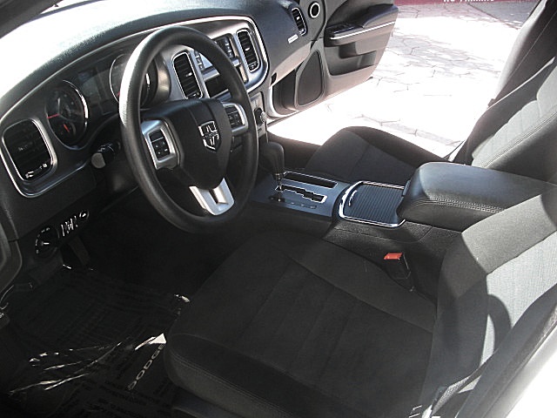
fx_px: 579
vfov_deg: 39.7
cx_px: 278
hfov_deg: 51.4
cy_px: 209
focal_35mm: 36
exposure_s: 1/125
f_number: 2.8
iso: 100
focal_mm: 6.3
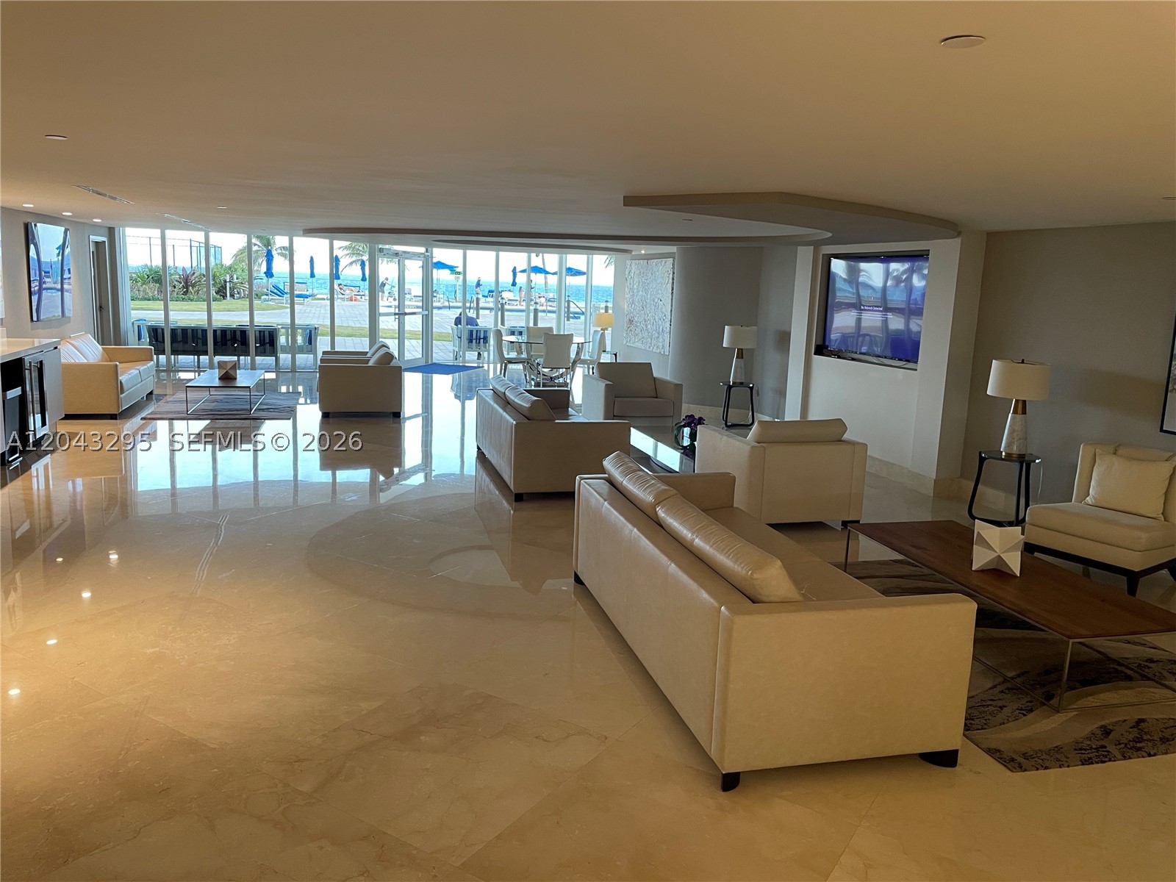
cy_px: 441
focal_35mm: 26
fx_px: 883
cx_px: 588
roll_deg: -1.4
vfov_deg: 53.1
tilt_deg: -9.2
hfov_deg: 67.3
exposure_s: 1/60
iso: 100
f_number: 1.6
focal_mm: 4.2
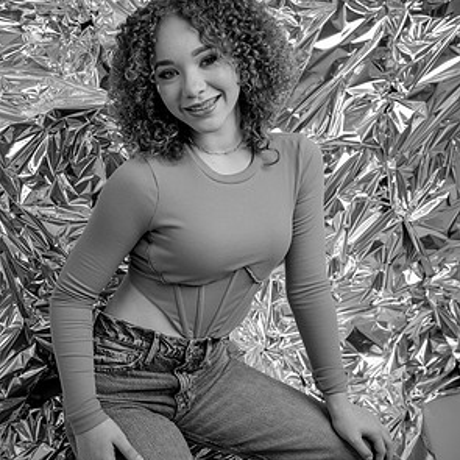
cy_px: 243
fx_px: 722
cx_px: 228
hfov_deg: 35.4
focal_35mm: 48
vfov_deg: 35.3
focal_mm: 37
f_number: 7.1
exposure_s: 1/250
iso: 400
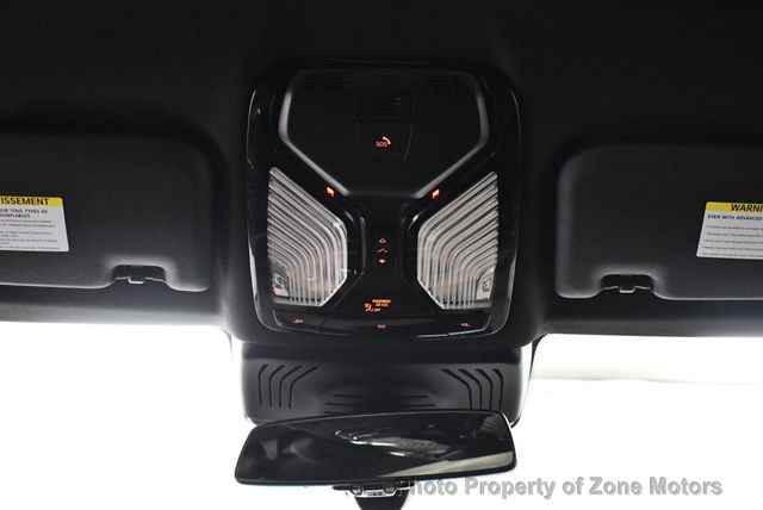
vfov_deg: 24.2
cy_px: 255
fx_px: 1188
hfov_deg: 35.6
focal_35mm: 56
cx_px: 382
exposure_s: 1/60
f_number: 4.2
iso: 4500
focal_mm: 28
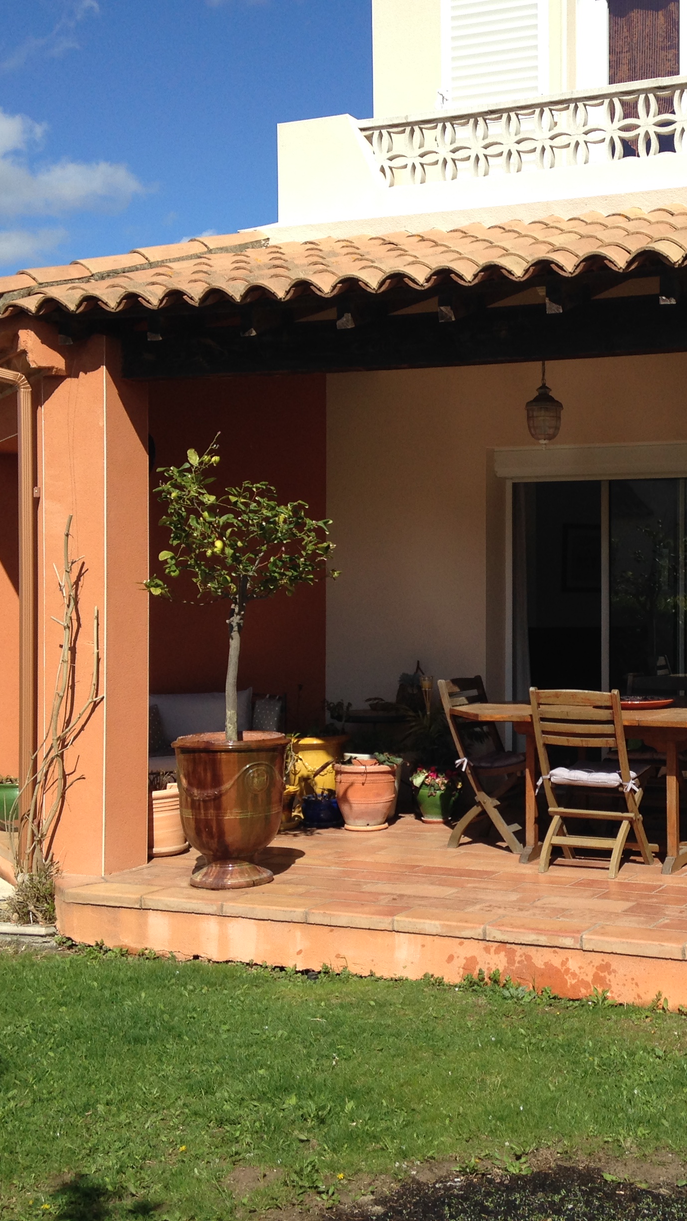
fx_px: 1555
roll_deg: +0.9
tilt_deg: -1.8
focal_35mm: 48
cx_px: 591
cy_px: 610
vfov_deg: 42.9
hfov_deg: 24.3
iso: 50
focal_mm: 4.12
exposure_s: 1/1695
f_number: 2.4
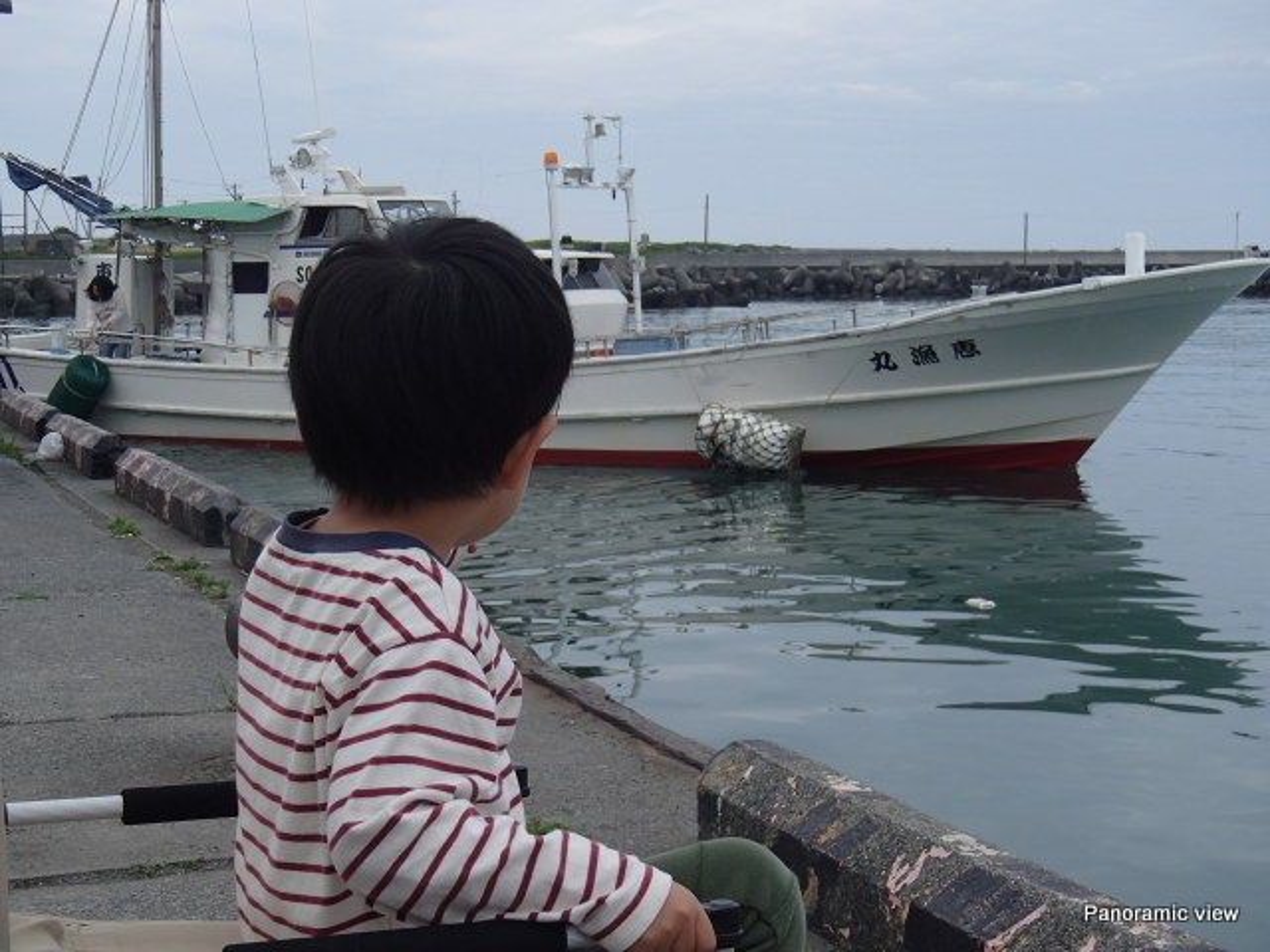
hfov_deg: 32.2
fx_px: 2201
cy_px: 476
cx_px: 635
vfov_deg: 24.4
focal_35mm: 60
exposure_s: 1/320
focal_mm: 10.73
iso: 100
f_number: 5.3
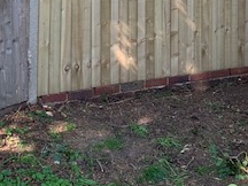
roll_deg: -0.6
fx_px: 552
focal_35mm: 77
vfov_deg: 18.3
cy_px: -31
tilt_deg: -6.0
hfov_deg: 25.2
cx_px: 162
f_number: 1.8
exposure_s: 1/169
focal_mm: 4.25
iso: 25
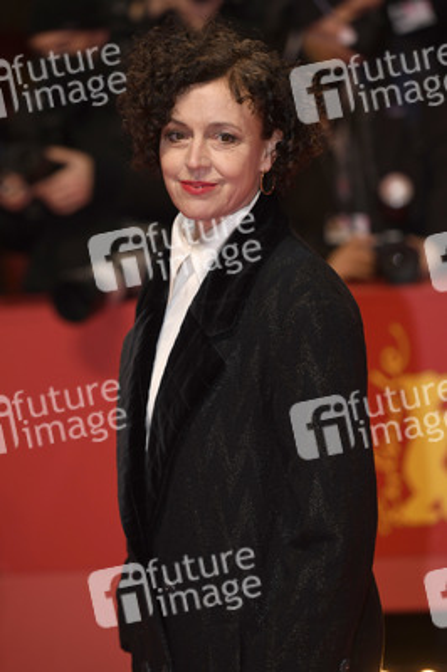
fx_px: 2985
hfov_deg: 8.6
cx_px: 224
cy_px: 336
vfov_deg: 12.8
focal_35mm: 160
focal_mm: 160
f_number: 3.5
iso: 800
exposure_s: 1/400
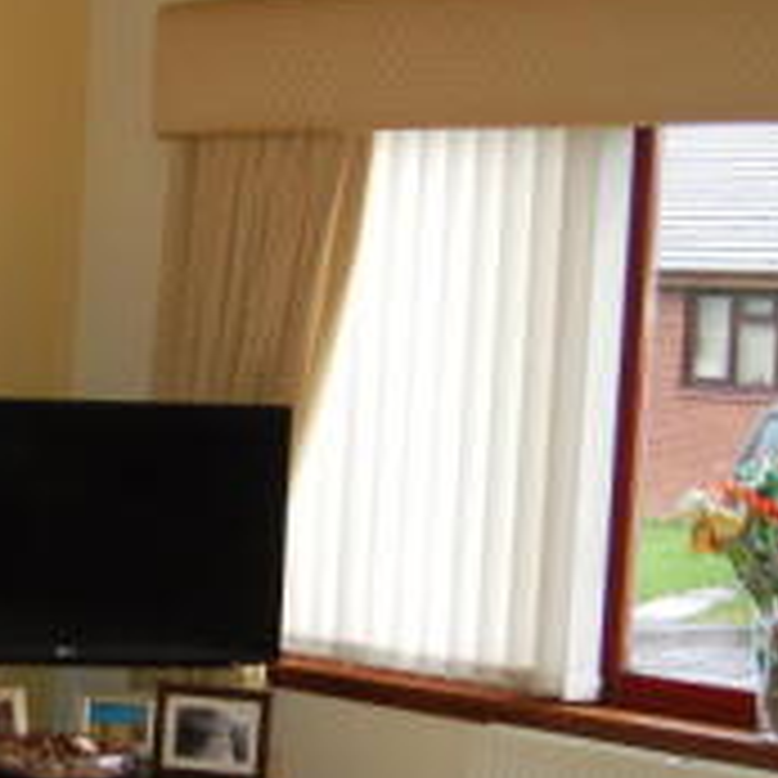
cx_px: -94
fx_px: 2212
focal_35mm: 87
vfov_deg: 19.9
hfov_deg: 19.1
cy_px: 454
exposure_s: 1/250
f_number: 3.5
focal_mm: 18
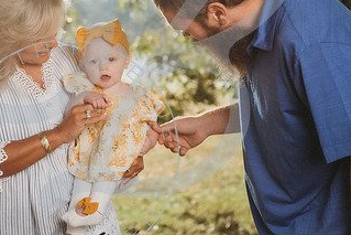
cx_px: 117
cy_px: 60
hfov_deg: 25.8
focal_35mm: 78
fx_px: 761
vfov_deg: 17.4
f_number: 2.8
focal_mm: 42
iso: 100
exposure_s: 1/1000
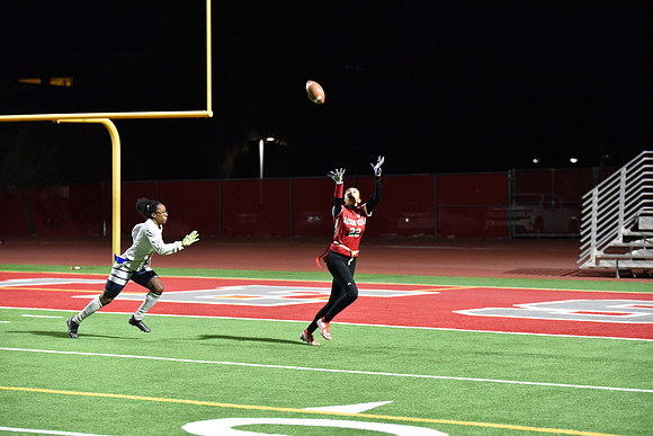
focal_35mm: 105
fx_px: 1905
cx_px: 326
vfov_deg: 13.0
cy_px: 218
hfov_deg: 19.5
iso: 9000
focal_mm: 105
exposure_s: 1/640
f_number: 2.8
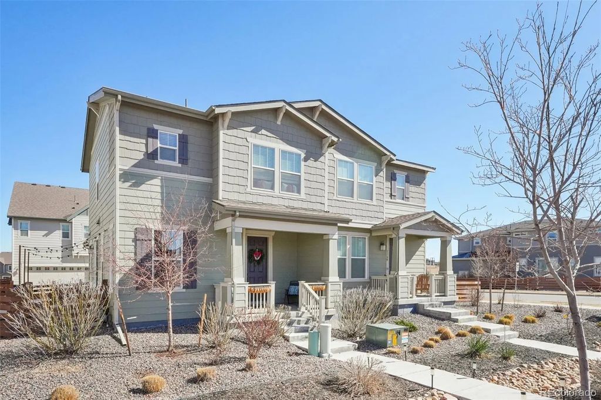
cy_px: 200
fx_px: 345
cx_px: 300
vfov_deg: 60.2
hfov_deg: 82.0
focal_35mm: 21
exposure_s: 1/1600
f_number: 8
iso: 800
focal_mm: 13.8
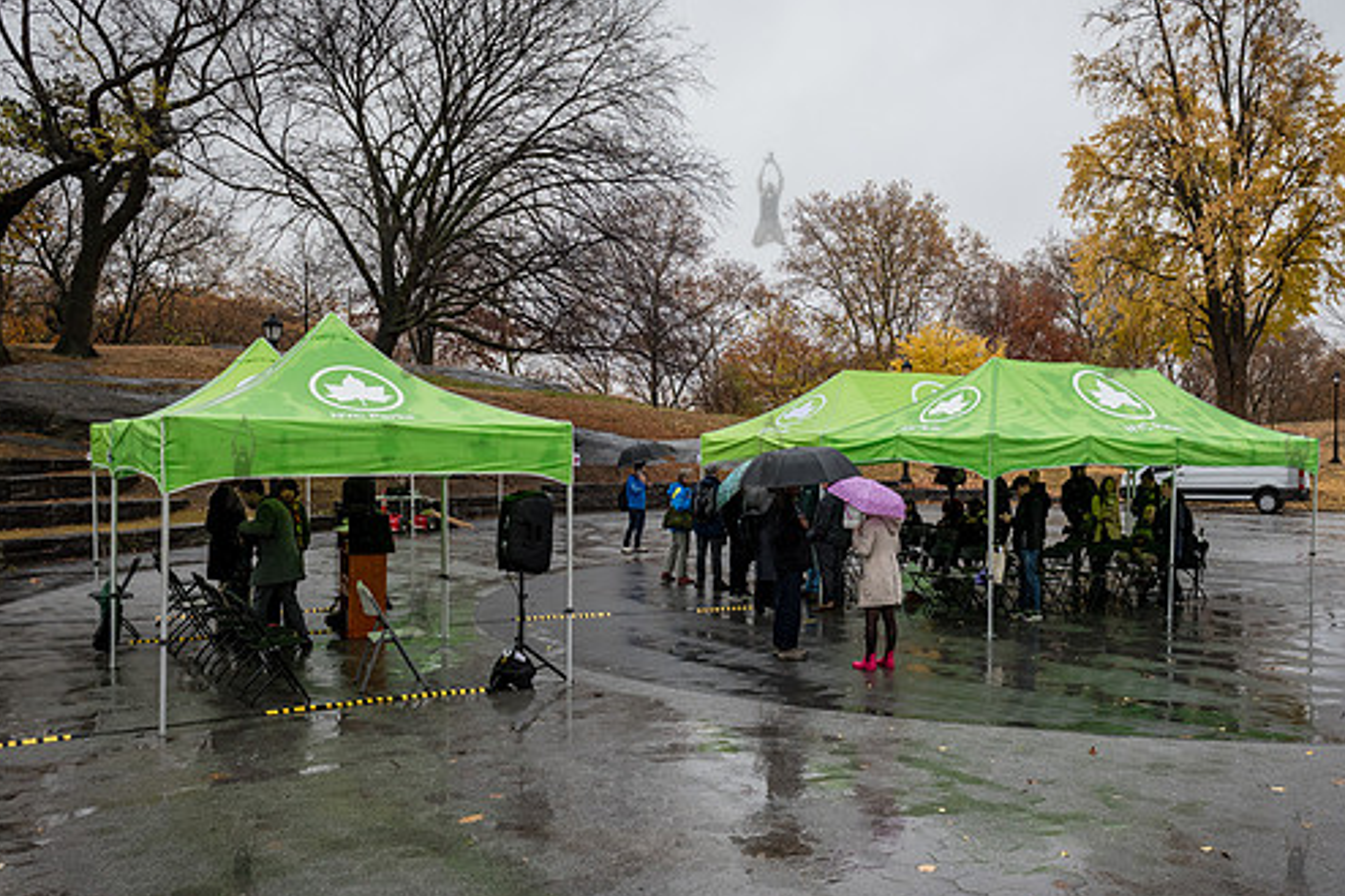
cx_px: 766
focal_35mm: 31
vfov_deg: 42.2
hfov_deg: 60.1
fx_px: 1158
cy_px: 495
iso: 640
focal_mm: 24
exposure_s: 1/500
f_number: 5.6
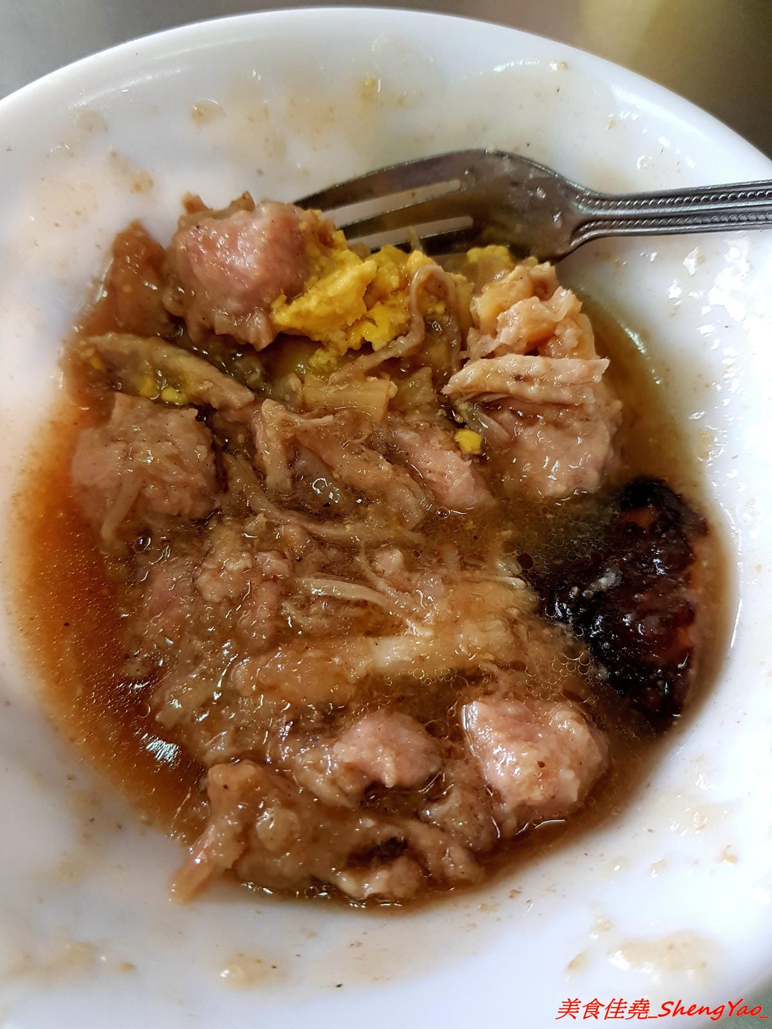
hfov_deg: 53.1
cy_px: 514
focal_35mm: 26
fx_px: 773
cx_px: 386
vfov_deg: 67.3
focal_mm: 4.2
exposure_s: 1/60
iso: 200
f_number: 1.7
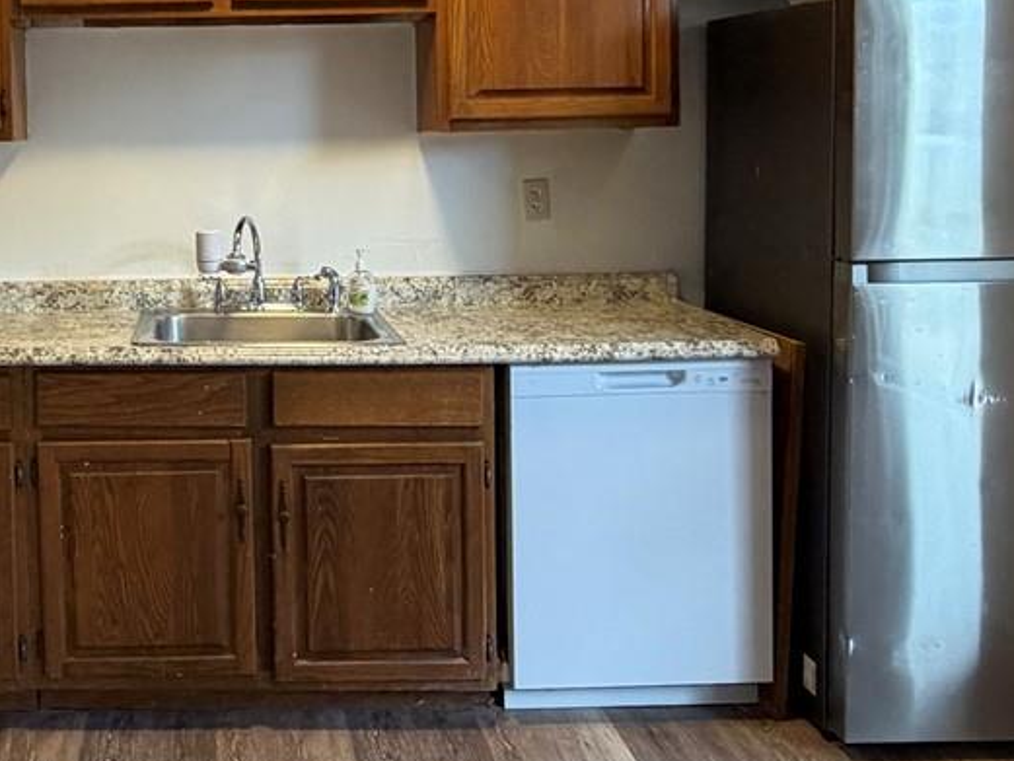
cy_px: 183
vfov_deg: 32.9
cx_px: 214
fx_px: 1260
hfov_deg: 42.1
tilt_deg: -1.6
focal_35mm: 43
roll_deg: +2.9
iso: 250
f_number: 2.2
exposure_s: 1/60
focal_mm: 2.22
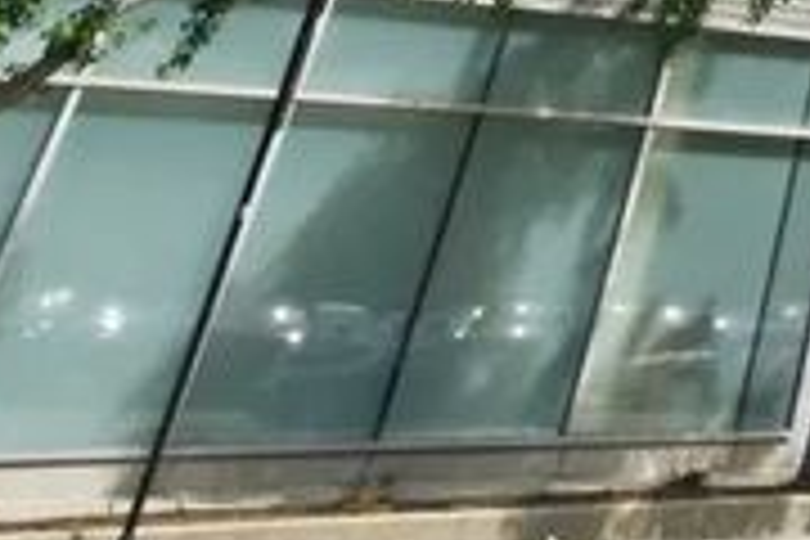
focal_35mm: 74
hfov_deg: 19.2
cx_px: 1530
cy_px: -857
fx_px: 1665
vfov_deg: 12.8
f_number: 11
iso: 100
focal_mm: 13
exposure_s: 1/125
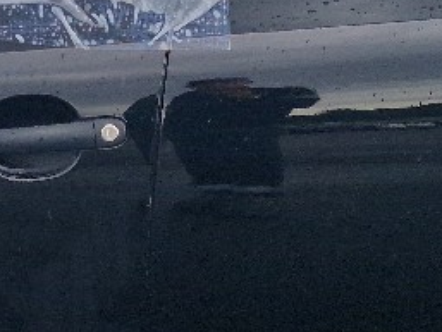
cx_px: 15
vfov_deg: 8.6
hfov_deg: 11.4
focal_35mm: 172
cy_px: 267
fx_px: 2197
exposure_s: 1/333
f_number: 1.8
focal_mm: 5.4
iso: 50
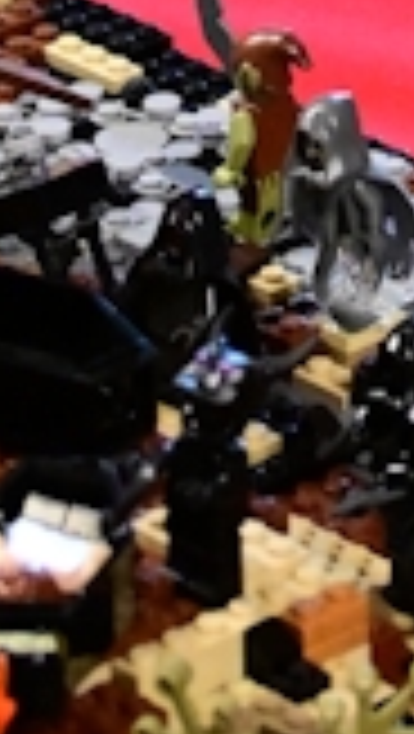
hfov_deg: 3.5
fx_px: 6618
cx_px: 1382
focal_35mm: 340
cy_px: -1905
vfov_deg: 5.7
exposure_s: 1/160
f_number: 4
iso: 5000
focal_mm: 44
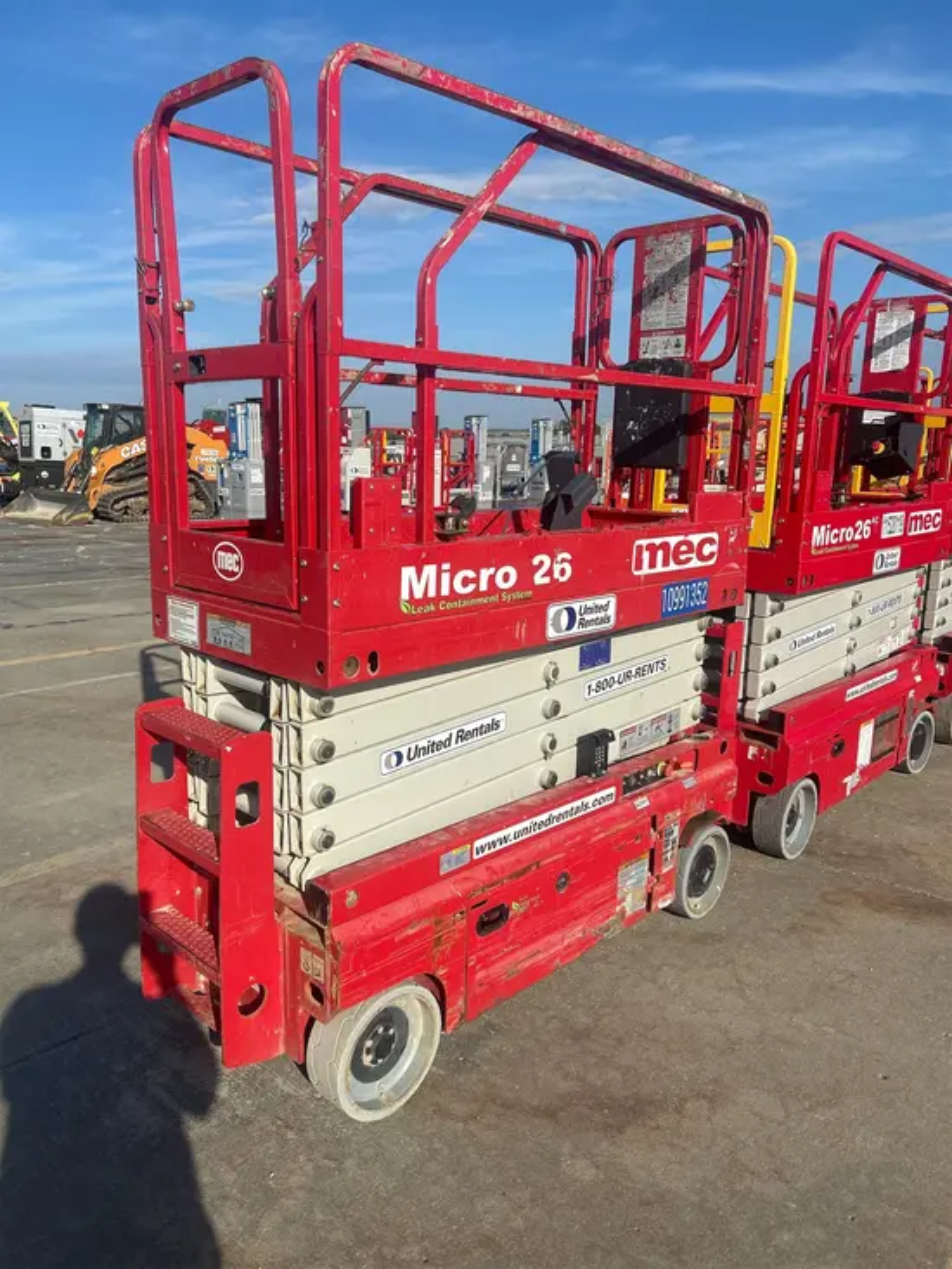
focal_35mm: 26
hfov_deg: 53.1
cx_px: 476
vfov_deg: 67.3
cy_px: 634
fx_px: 953
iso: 50
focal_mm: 5.7
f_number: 1.5
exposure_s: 1/6211
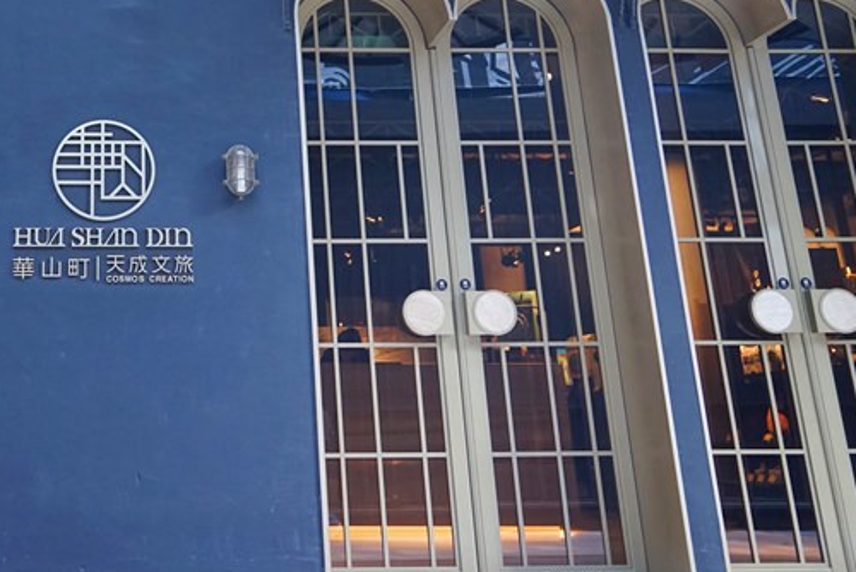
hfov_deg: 38.8
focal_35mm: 48
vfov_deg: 27.0
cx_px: 123
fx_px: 1142
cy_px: 39
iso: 1600
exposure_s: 1/60
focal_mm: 24
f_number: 4
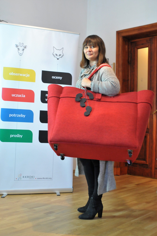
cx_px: 78
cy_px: 118
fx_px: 275
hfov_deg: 31.8
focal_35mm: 42
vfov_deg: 46.5
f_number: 5.6
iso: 1600
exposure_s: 1/20
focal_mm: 28
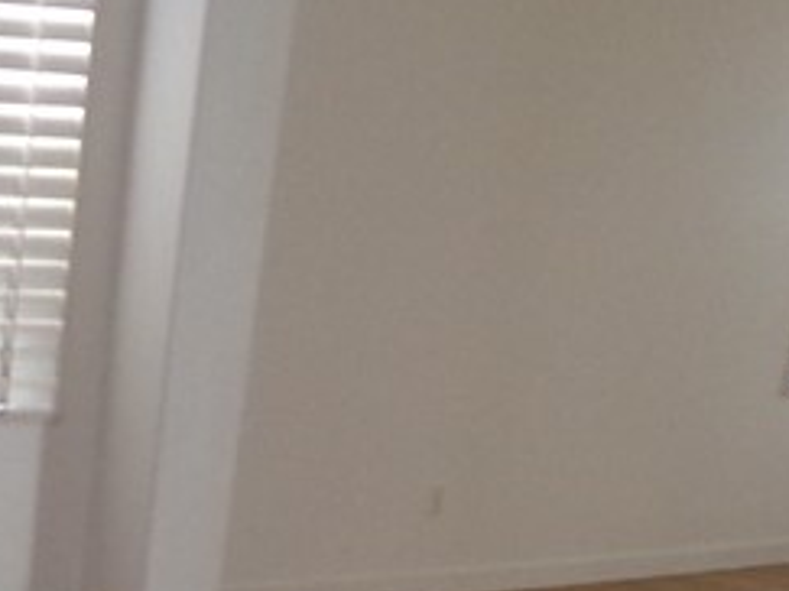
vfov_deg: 13.4
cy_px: 1000
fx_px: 2301
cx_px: -386
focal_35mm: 101
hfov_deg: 17.5
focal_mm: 4.3
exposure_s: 1/17
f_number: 3.7
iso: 375
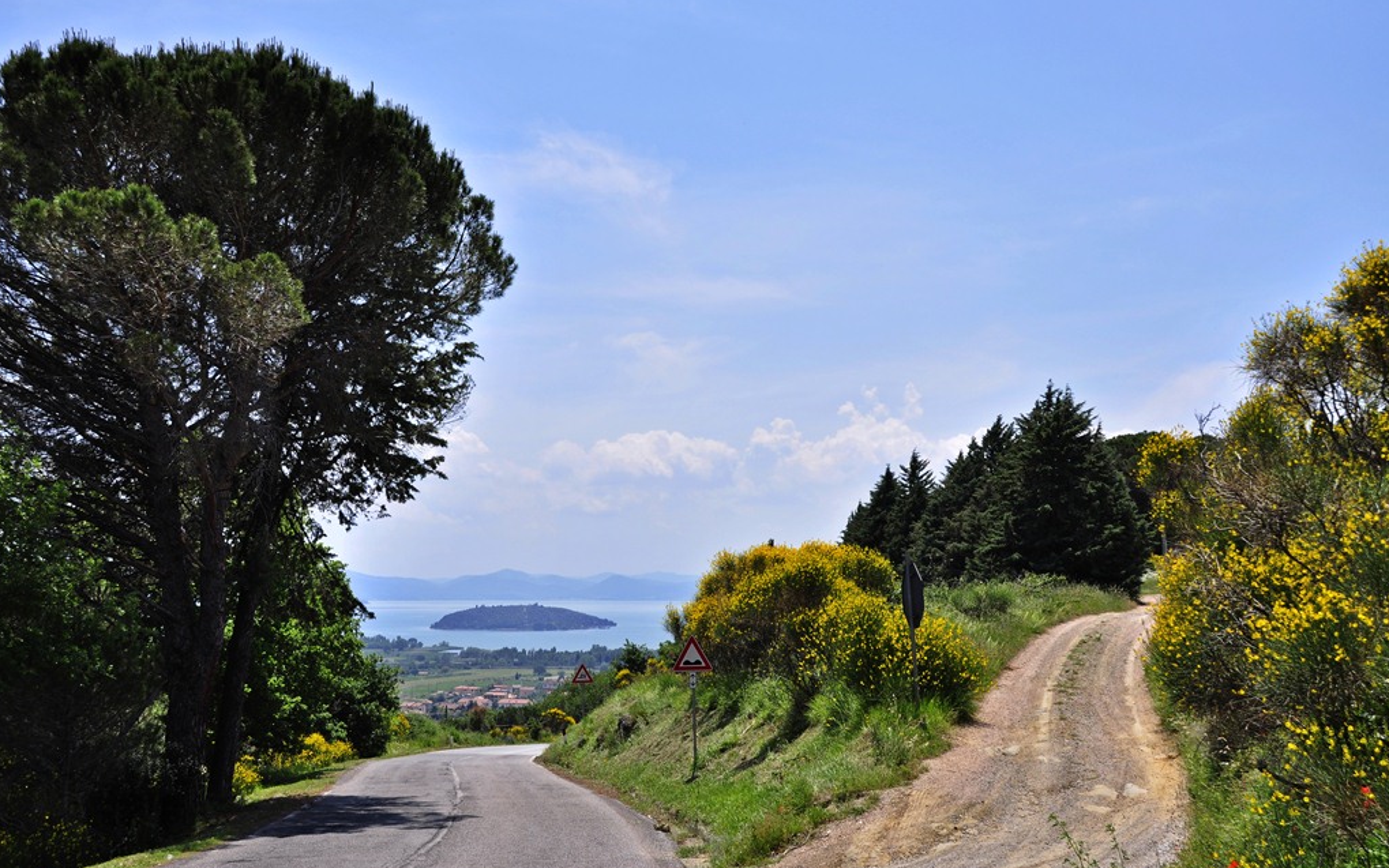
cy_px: 436
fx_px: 1685
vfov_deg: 28.9
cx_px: 695
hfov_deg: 44.8
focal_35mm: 45
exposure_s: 1/320
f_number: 10
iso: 200
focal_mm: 29
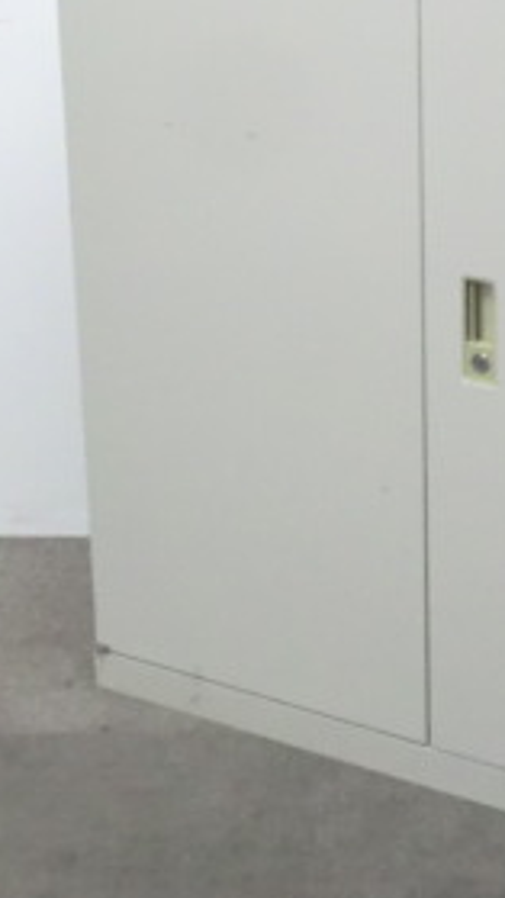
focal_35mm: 95
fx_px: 2261
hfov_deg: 12.6
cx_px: 499
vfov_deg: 22.1
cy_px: 148
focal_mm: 6.9
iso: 800
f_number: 3.9
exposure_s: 1/50
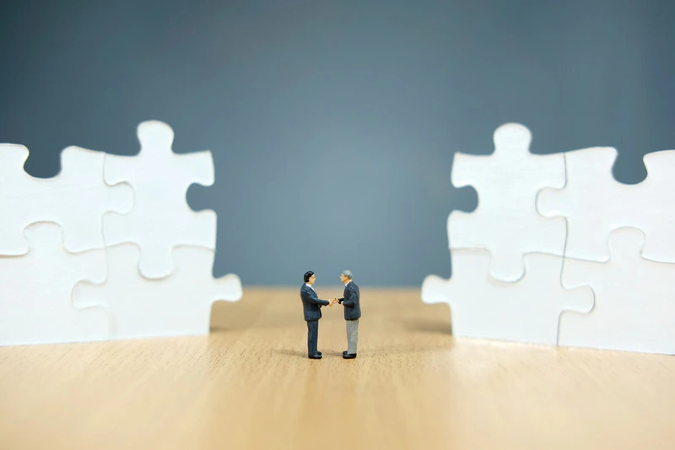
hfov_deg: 37.5
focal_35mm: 53
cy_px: 225
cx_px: 338
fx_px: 993
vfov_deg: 25.5
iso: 200
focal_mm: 35
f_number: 4
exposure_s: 1/4
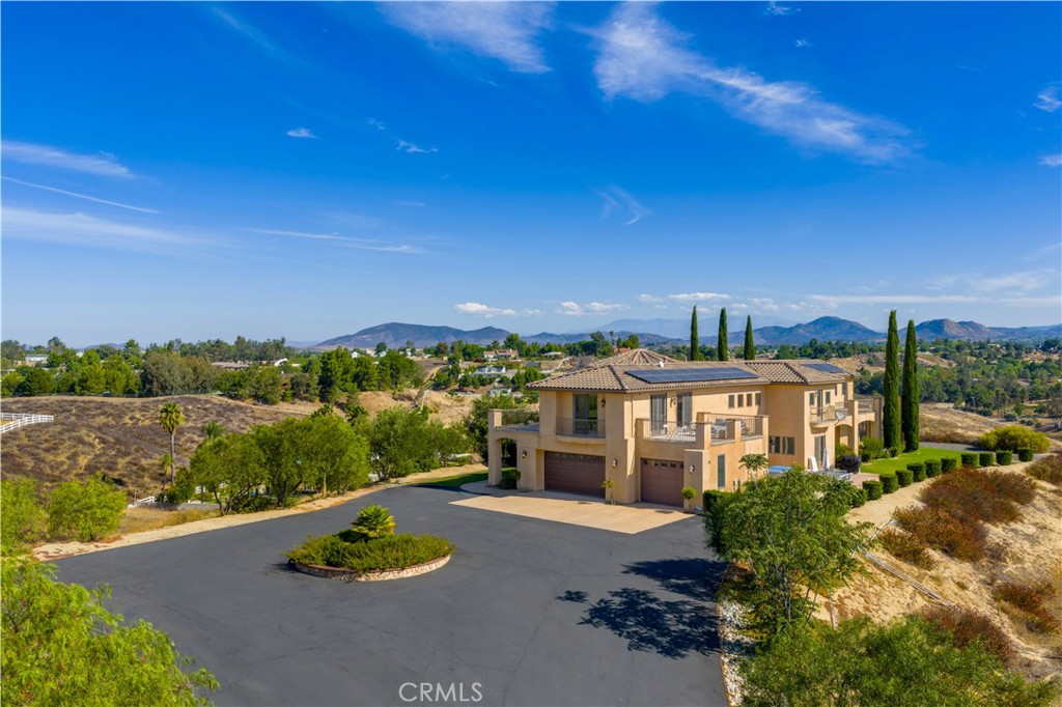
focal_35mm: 28
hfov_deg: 65.5
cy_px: 354
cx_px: 531
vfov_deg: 46.4
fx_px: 826
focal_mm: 14.45
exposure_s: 1/3200
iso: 125
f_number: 2.8
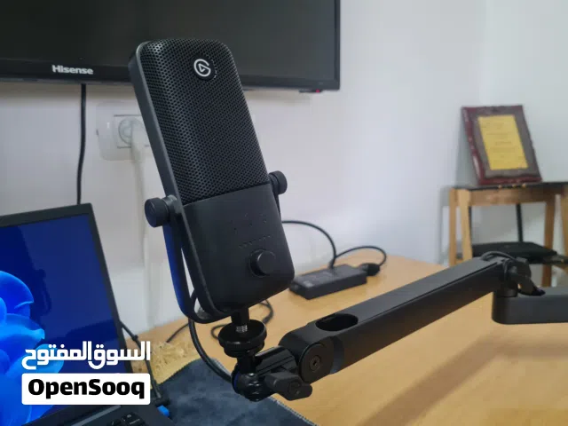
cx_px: 284
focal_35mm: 26
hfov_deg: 67.3
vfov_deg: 53.1
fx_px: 427
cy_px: 213
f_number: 1.8
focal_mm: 5.4
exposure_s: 1/50
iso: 320
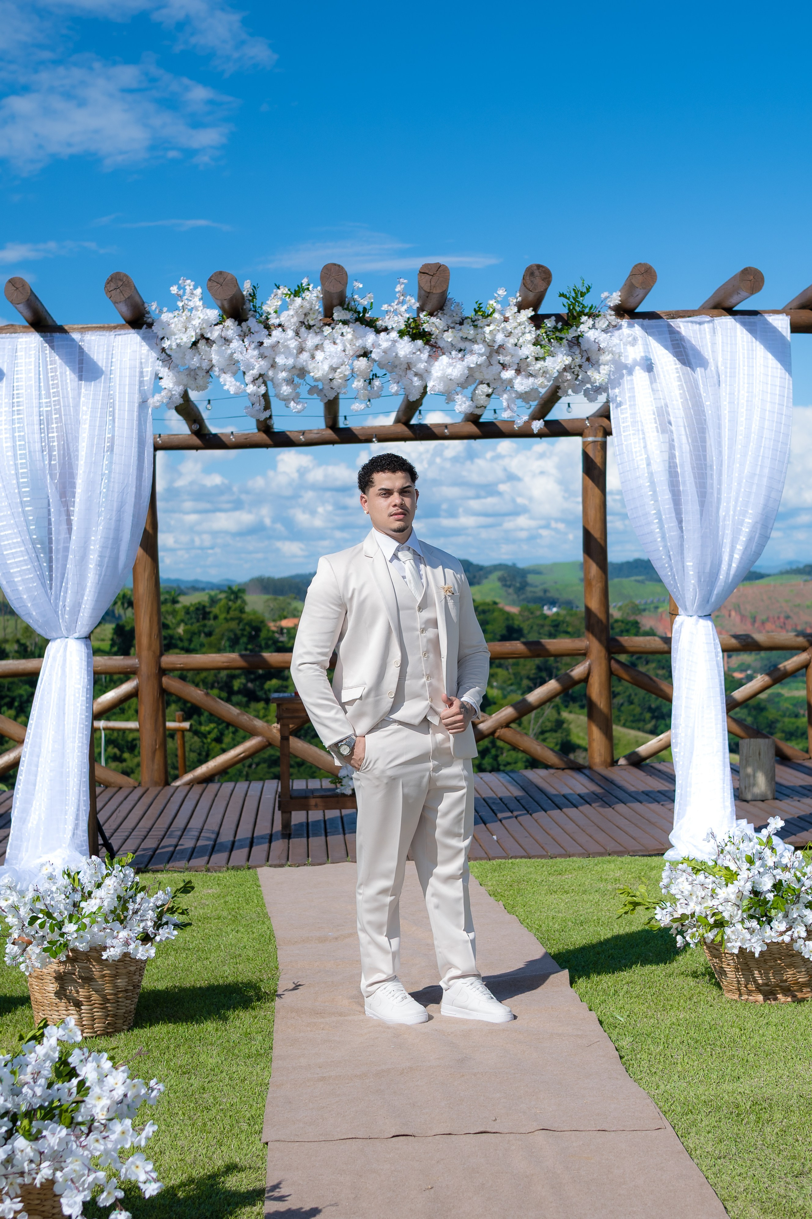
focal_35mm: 52
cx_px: 406
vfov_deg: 38.2
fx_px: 1759
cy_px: 610
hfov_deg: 26.0
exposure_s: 1/2000
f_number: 3.5
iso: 80
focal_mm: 35
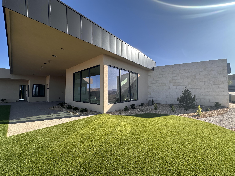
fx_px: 95
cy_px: 88
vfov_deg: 85.7
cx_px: 118
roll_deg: -0.1
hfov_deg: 102.1
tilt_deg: +2.6
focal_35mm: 14
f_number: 2.2
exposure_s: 1/1014
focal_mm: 2.22
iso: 40
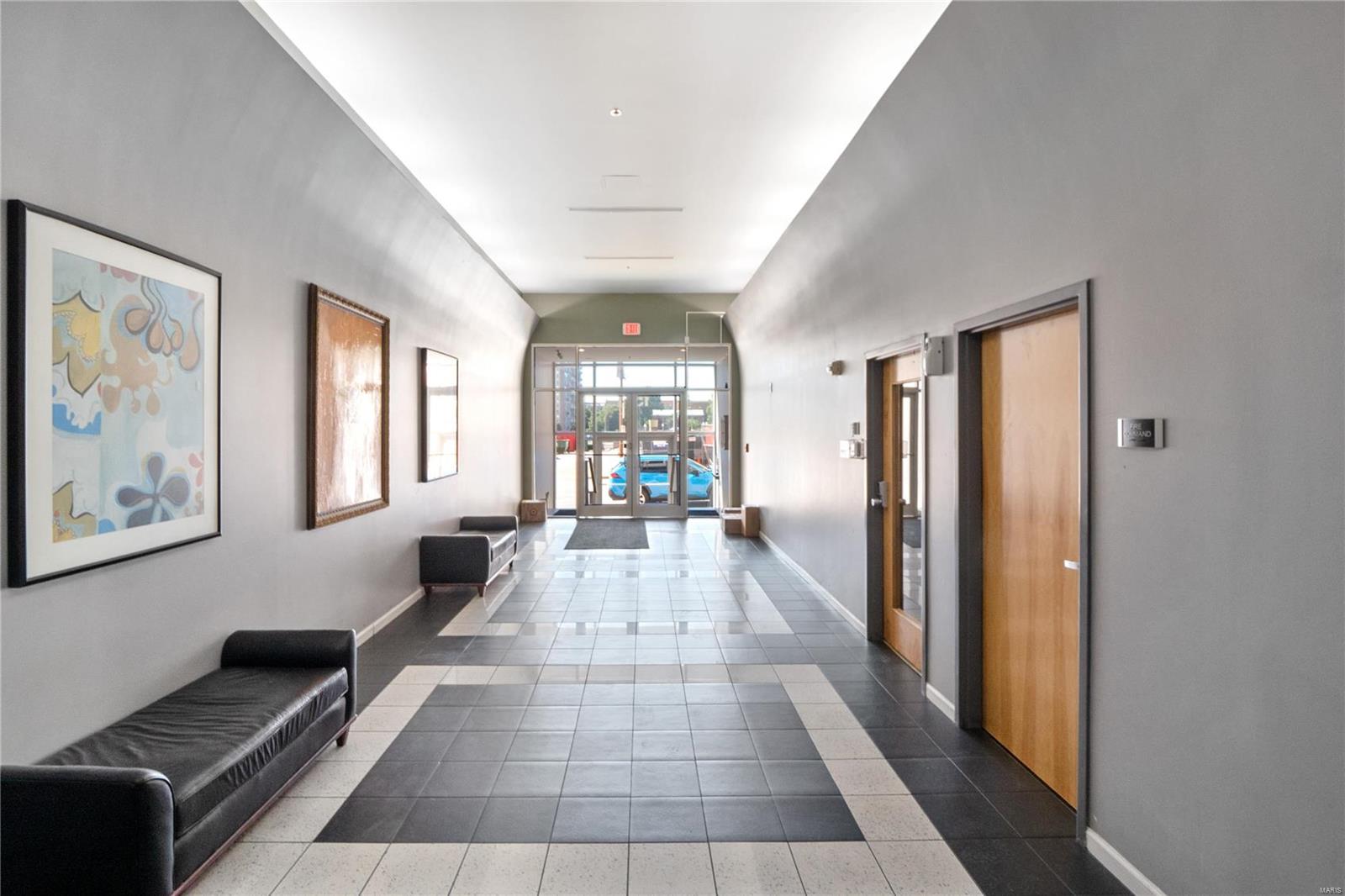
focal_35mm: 16
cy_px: 448
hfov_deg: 96.7
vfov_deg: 73.7
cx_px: 672
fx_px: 598
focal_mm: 8
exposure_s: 1/6
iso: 400
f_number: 10
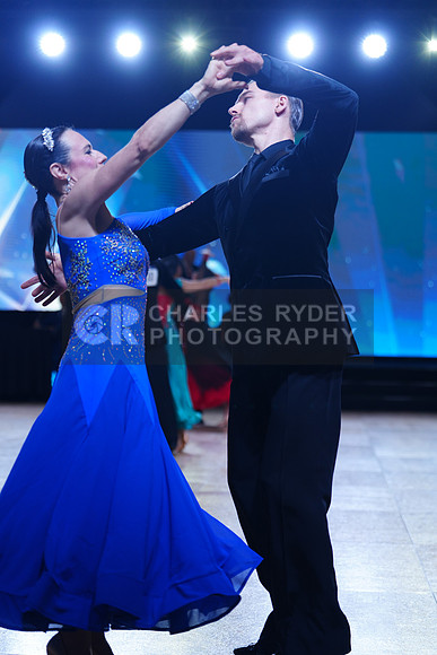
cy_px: 328
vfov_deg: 28.8
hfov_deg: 19.5
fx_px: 1274
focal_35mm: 70
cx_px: 218
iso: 400
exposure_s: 1/500
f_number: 2.8
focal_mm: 70
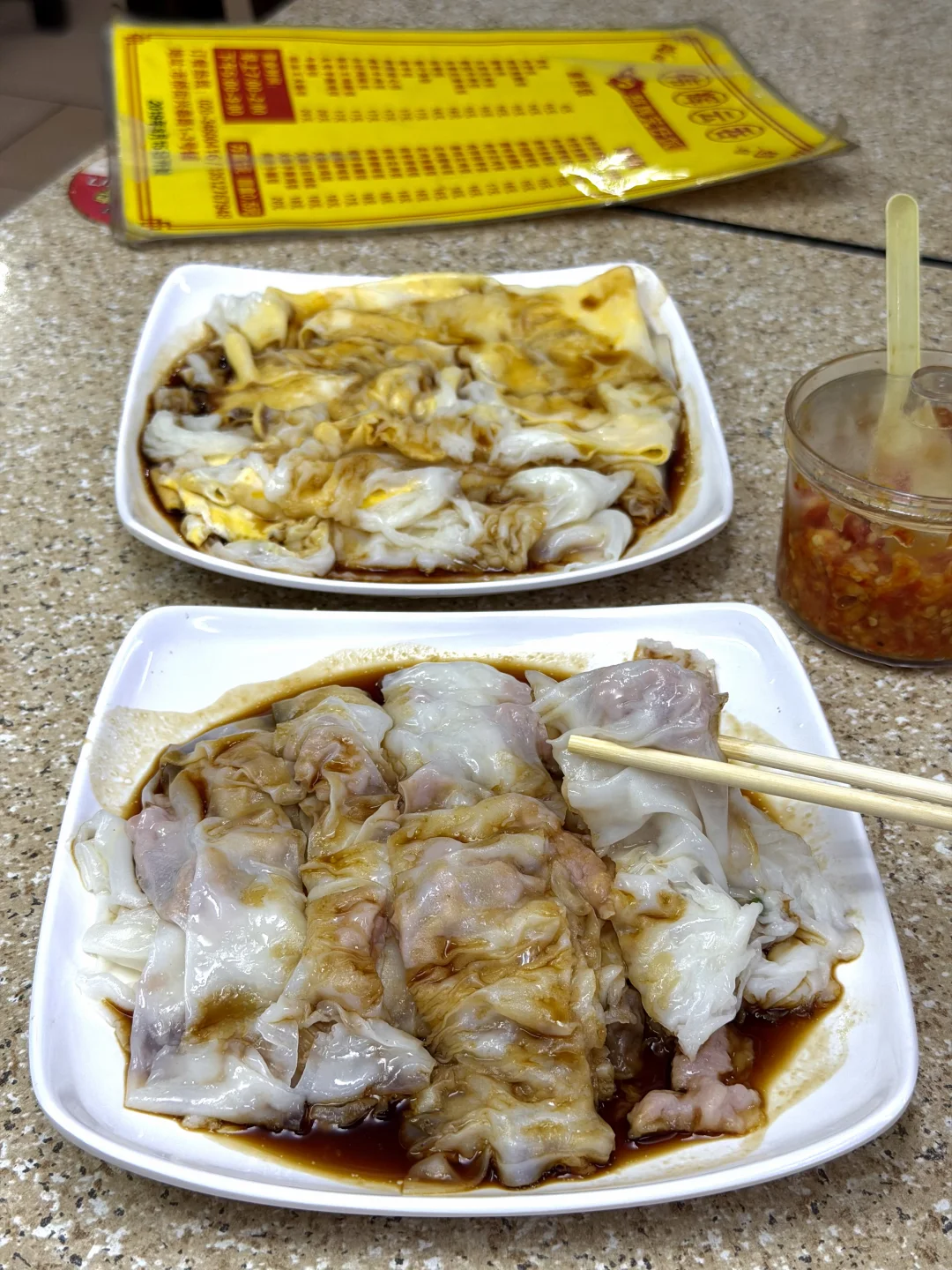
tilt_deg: -37.5
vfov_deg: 39.7
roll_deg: -1.4
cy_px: 635
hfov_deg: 30.3
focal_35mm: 48
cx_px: 476
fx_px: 1760
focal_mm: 6.76
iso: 80
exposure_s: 1/100
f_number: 1.78
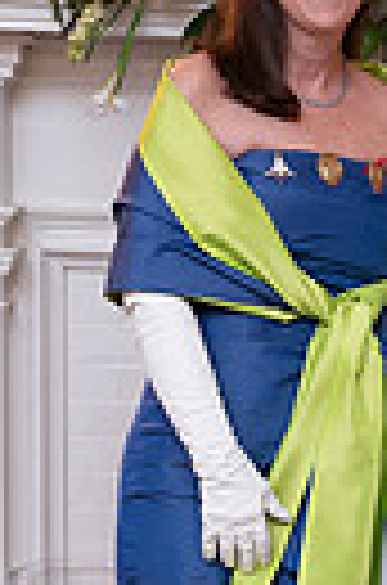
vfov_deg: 16.3
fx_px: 2026
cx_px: 418
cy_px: 490
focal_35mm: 125
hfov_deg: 10.8
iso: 800
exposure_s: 1/80
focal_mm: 36
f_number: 4.5
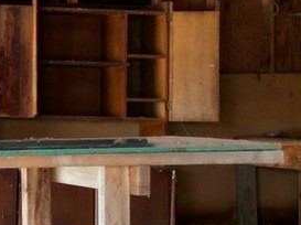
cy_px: 95
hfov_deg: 10.7
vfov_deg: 8.8
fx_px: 1468
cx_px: -308
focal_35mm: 169
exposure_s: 1/50
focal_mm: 6.72
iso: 110
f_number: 1.7
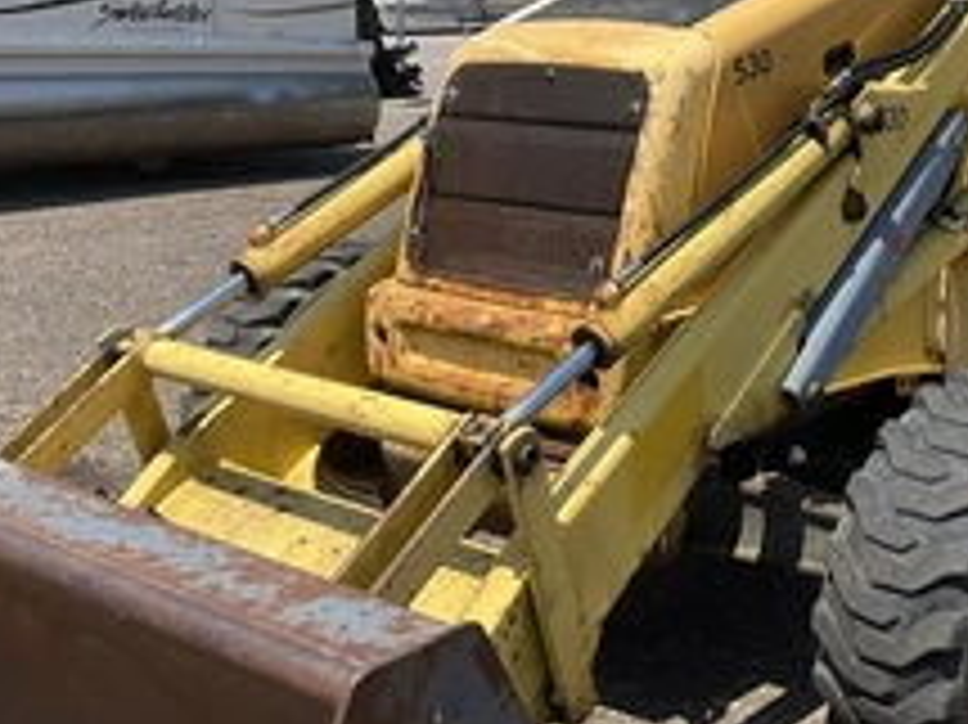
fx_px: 1509
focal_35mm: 54
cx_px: 716
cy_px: 256
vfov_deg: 26.9
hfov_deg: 34.9
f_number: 1.8
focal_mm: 3
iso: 25
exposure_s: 1/1534
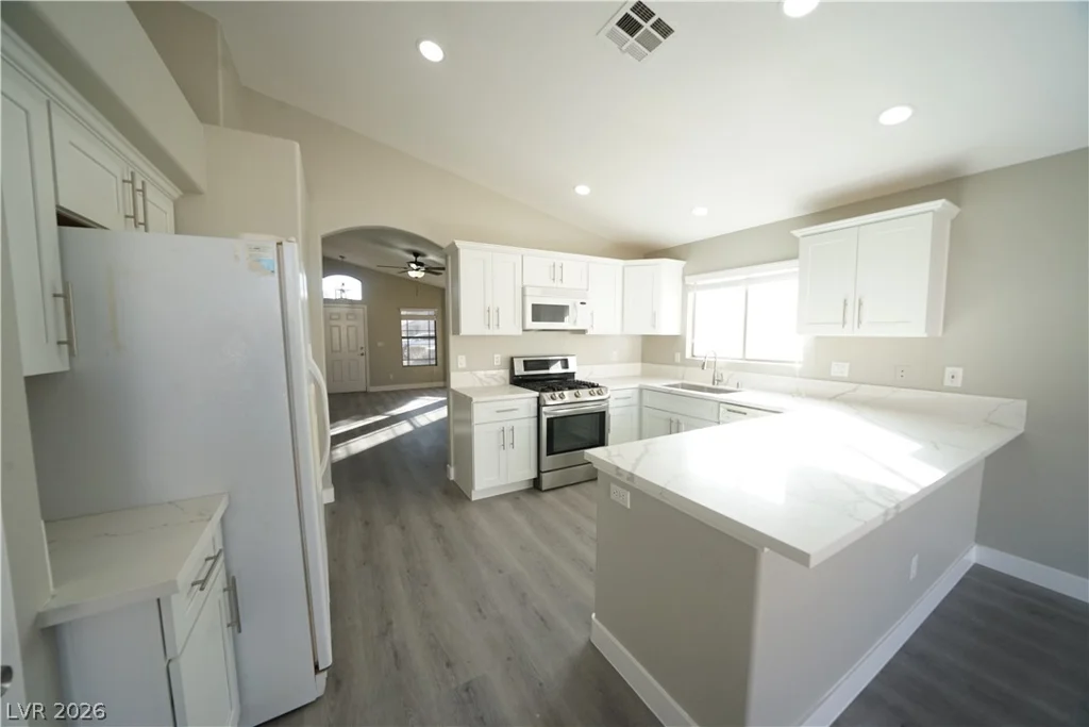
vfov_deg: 90.0
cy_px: 364
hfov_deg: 112.6
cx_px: 544
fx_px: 363
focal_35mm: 12
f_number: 8
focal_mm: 12
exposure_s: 1/125
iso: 1250
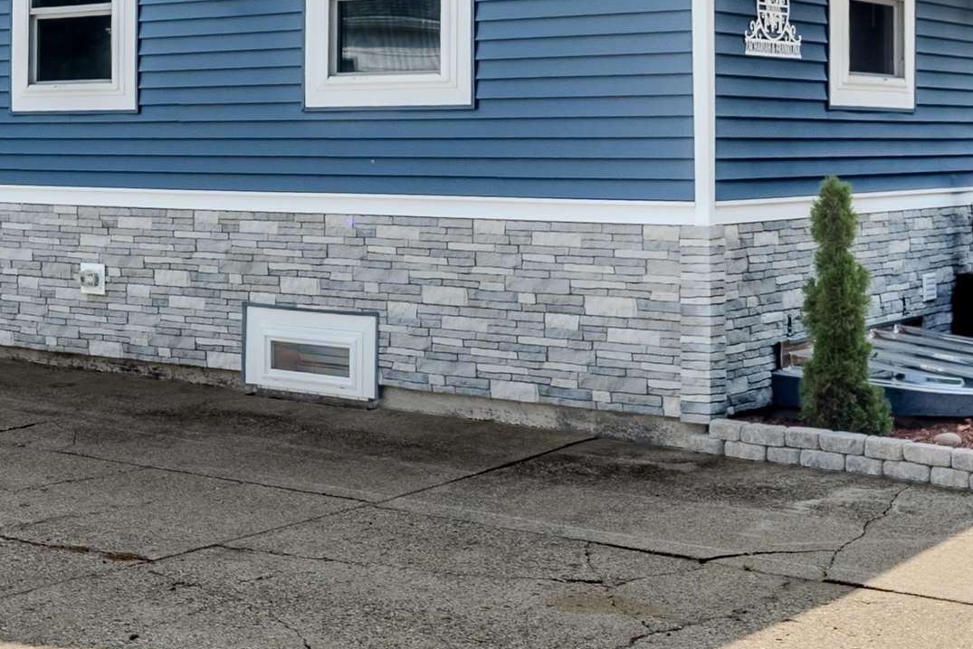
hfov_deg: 33.4
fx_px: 1622
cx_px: 427
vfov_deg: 22.1
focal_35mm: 60
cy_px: 77
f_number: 9
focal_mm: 14
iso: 100
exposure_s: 1/640
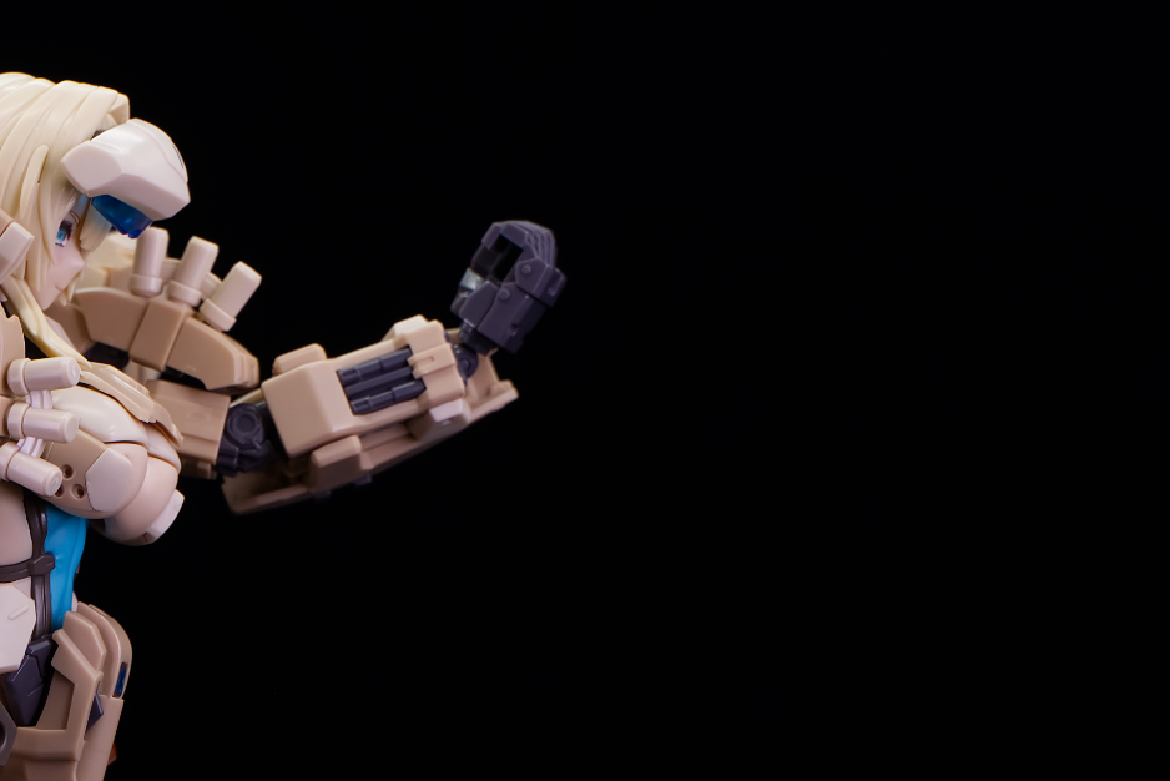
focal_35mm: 192
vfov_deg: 7.1
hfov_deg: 10.6
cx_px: -46
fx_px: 6242
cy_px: 828
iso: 500
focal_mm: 90
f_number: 5.6
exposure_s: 1/125
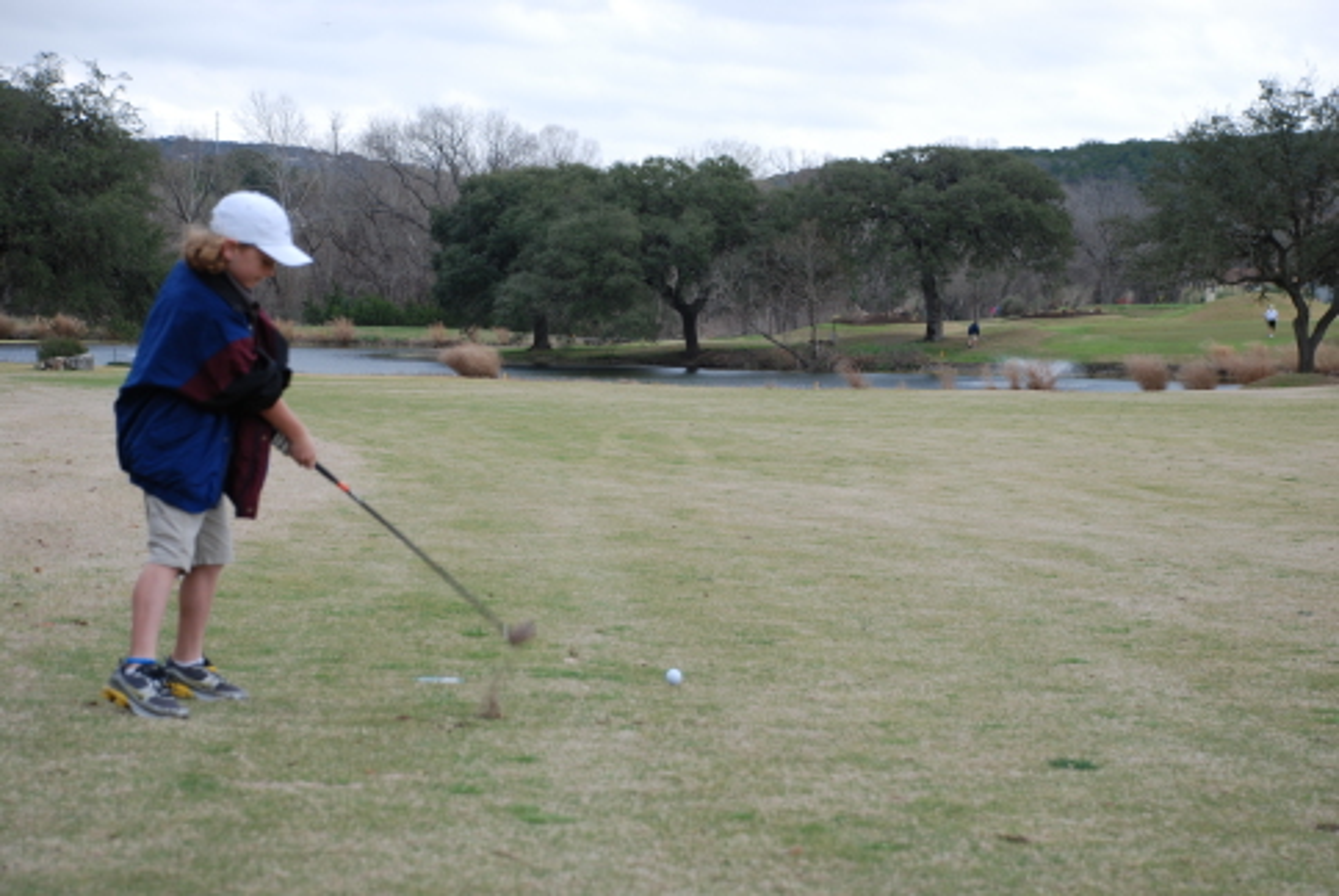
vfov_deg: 14.7
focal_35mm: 93
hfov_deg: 21.9
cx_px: 670
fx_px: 3463
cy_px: 448
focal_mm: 62
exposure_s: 1/200
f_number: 5.3
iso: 200
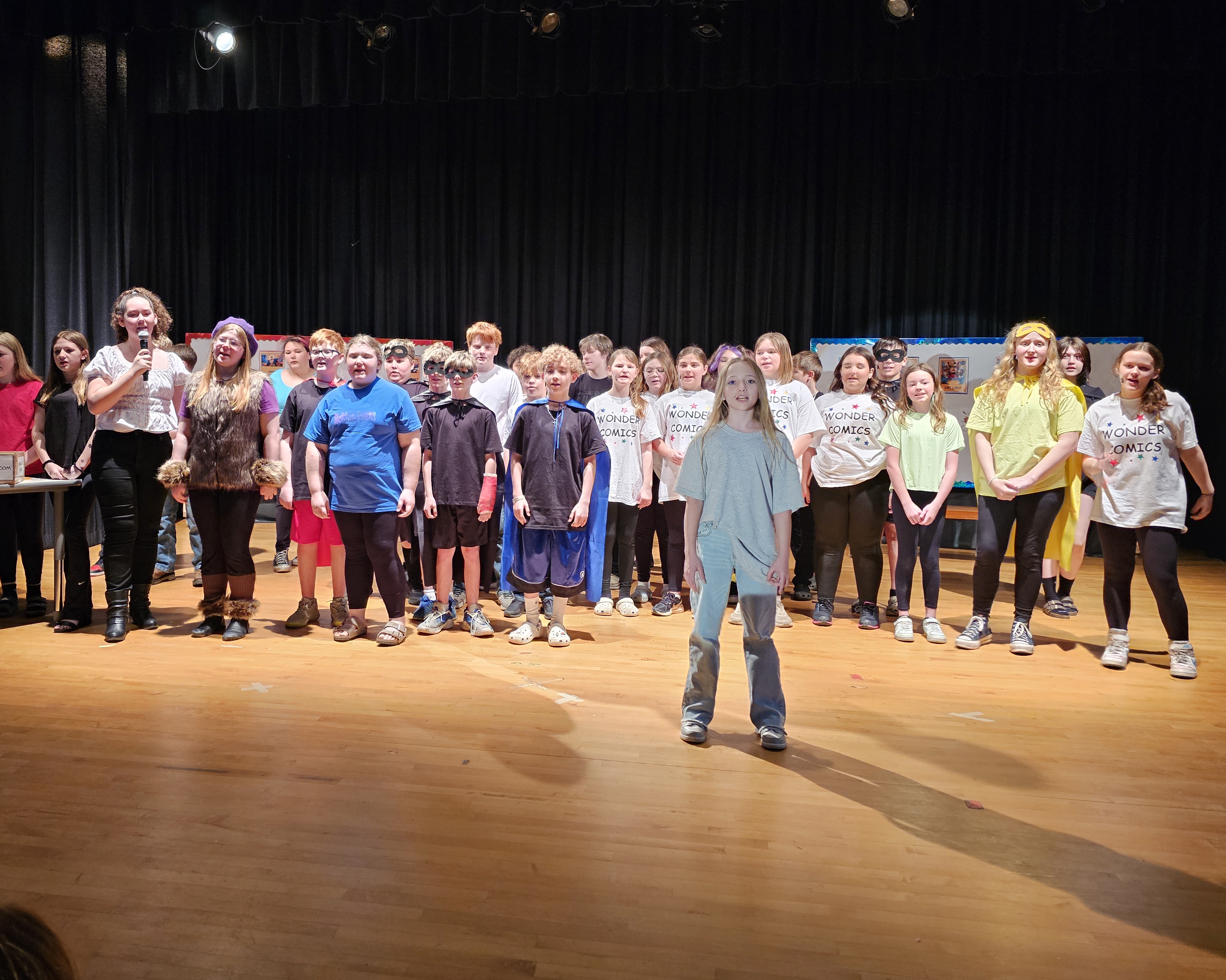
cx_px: 479
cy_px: 428
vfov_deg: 51.4
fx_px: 1016
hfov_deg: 61.6
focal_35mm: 28
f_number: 1.7
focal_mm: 6.3
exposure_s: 1/120
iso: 400
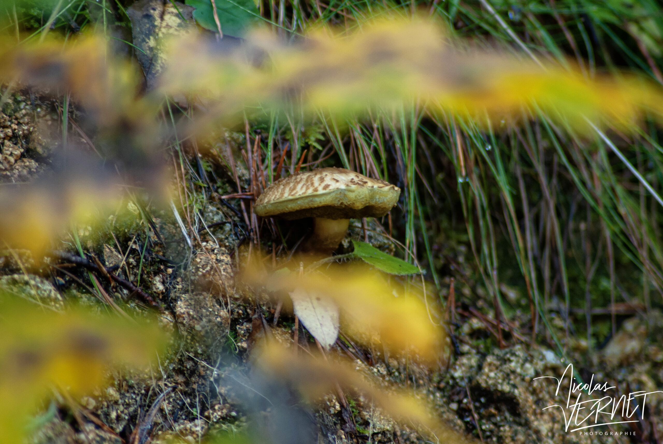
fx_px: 8298
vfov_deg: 3.1
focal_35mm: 450
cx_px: 332
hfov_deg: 4.6
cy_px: 222
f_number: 5.6
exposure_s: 1/40
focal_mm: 300
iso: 400
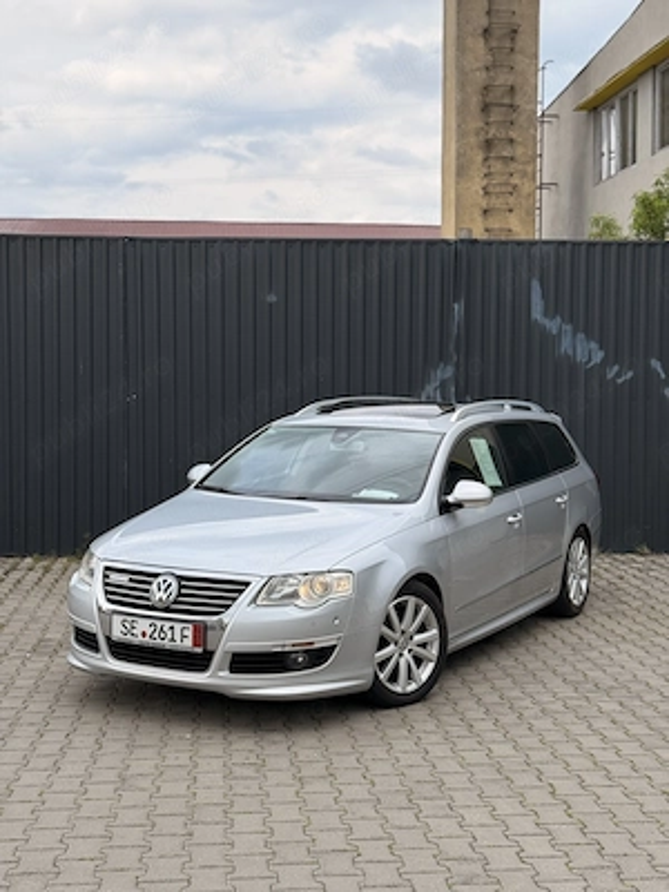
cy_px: 446
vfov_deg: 39.7
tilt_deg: -3.2
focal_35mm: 48
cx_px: 334
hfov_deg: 30.3
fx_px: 1237
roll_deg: +0.2
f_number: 1.78
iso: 80
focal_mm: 6.76
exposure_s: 1/2976
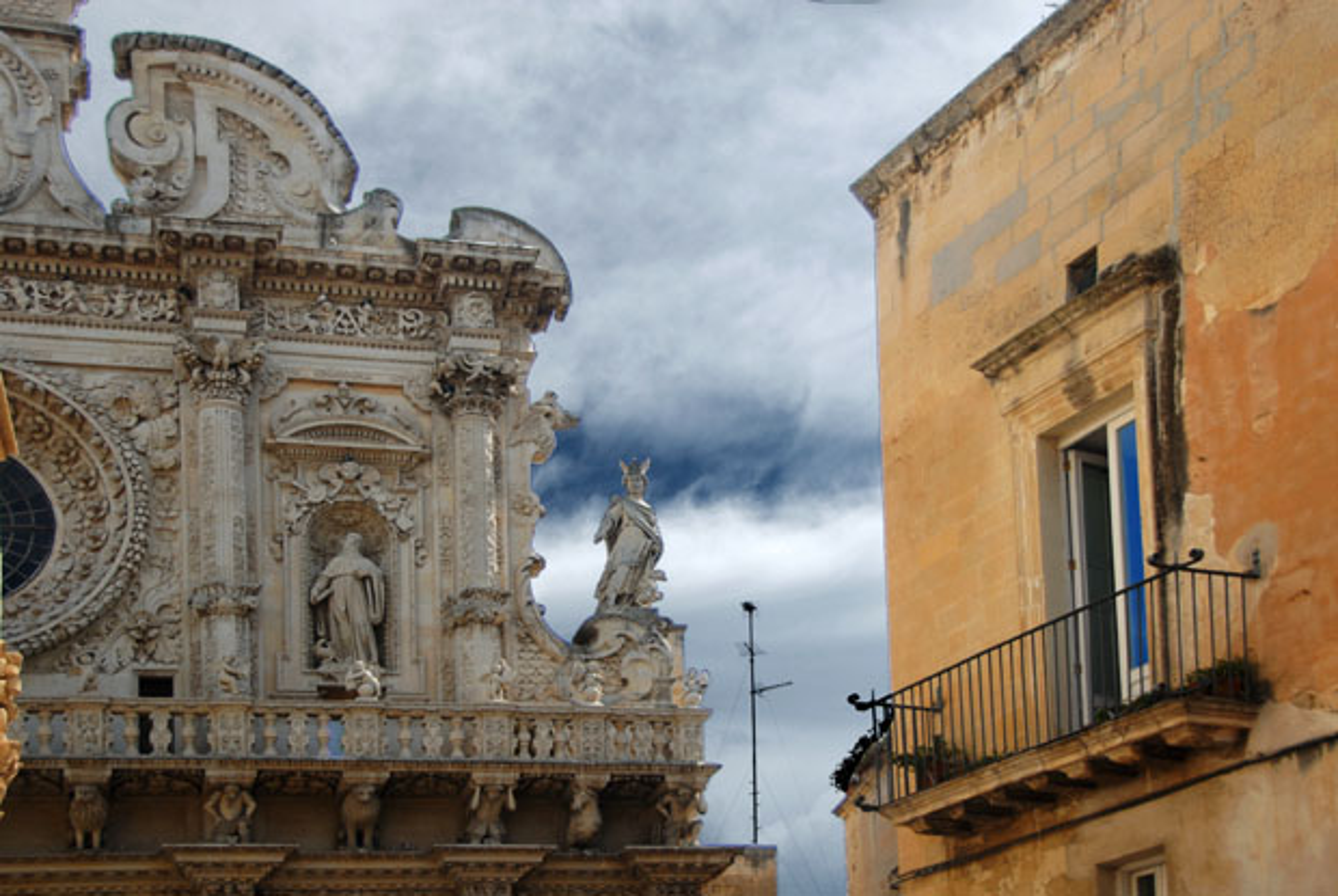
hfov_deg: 36.8
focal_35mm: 54
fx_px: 2009
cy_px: 448
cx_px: 669
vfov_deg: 25.1
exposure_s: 1/320
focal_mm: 36
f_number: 4.2
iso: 100
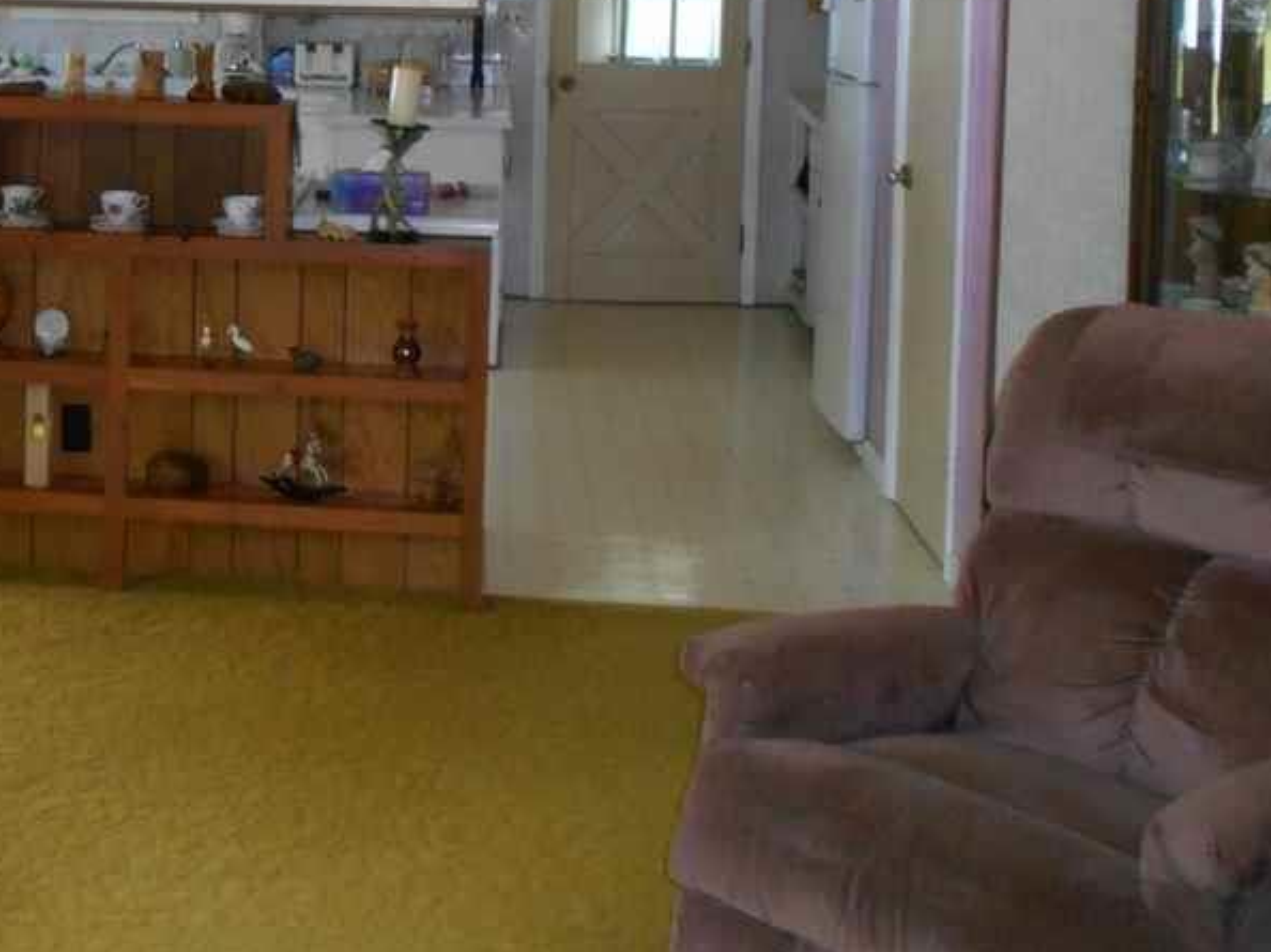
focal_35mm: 56
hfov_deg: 33.0
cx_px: 190
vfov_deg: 25.3
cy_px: 104
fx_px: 2055
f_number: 3.2
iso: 320
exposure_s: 1/25
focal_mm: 4.6
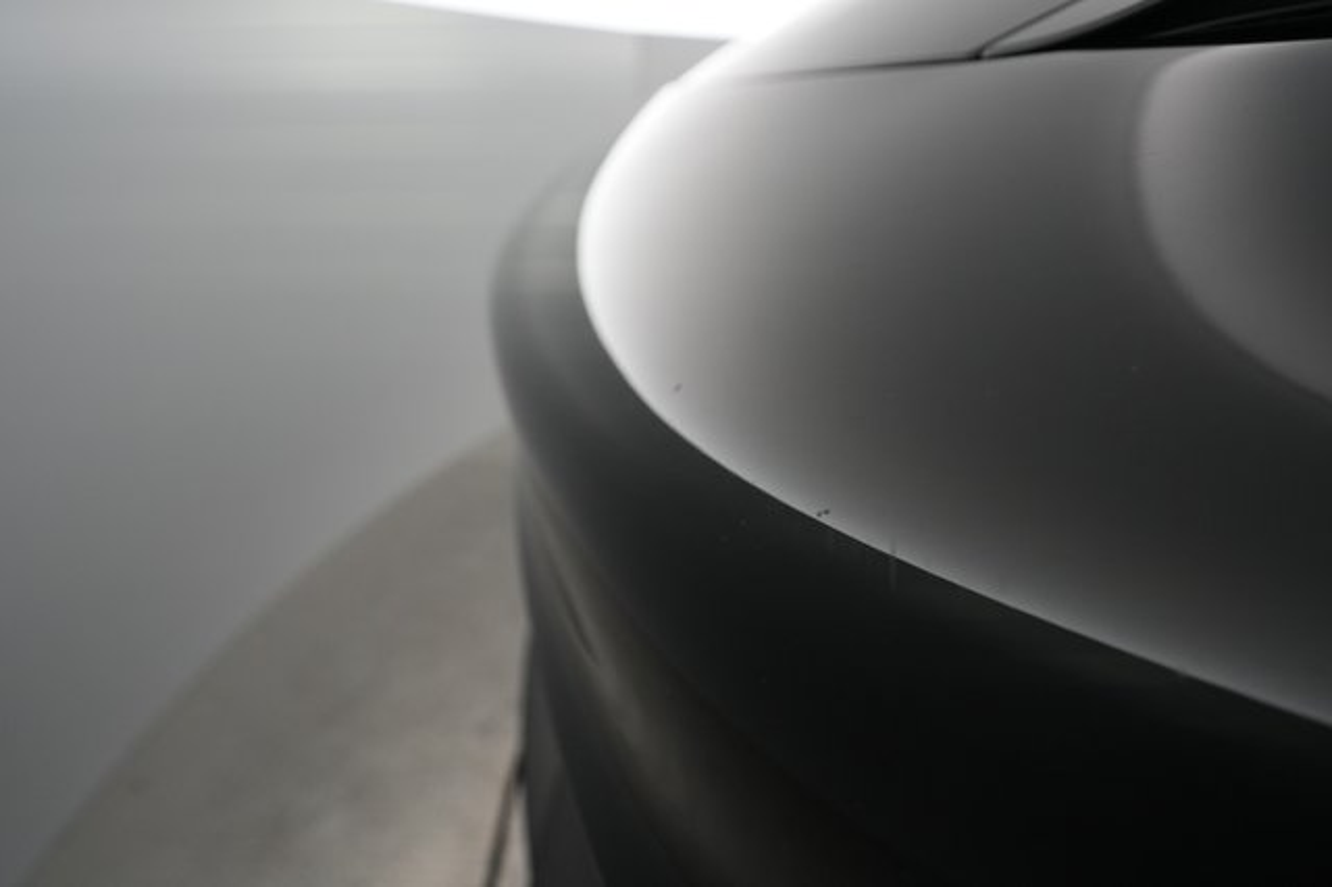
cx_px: 666
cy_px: 444
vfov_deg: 46.4
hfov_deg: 65.5
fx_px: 1035
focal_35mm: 28
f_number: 5.6
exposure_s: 1/80
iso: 2000
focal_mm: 28
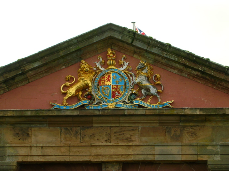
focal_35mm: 115
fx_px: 761
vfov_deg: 12.9
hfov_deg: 17.1
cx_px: 114
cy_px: 86
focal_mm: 17.4
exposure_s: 1/141
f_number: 4.9
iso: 50
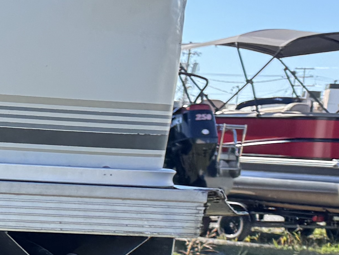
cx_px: -438
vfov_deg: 12.8
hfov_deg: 13.5
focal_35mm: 113
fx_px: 1107
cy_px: 299
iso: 80
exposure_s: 1/802
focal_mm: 6.76
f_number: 1.78
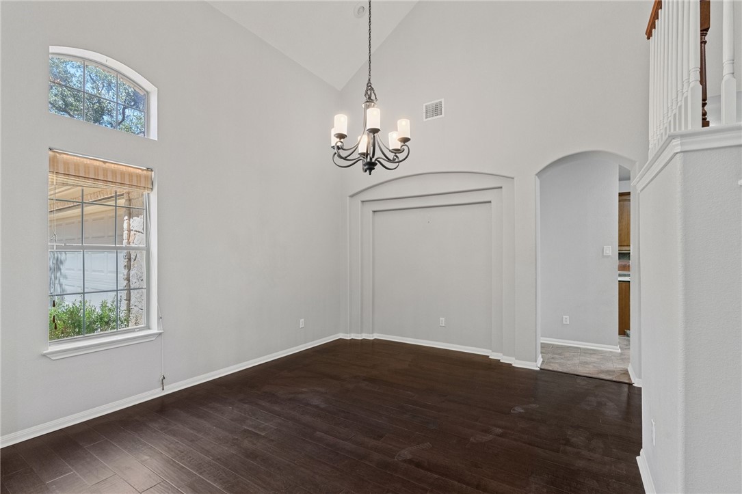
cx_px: 371
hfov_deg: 96.7
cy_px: 247
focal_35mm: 16
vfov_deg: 73.7
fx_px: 330
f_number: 8
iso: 2000
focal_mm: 16
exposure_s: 1/8
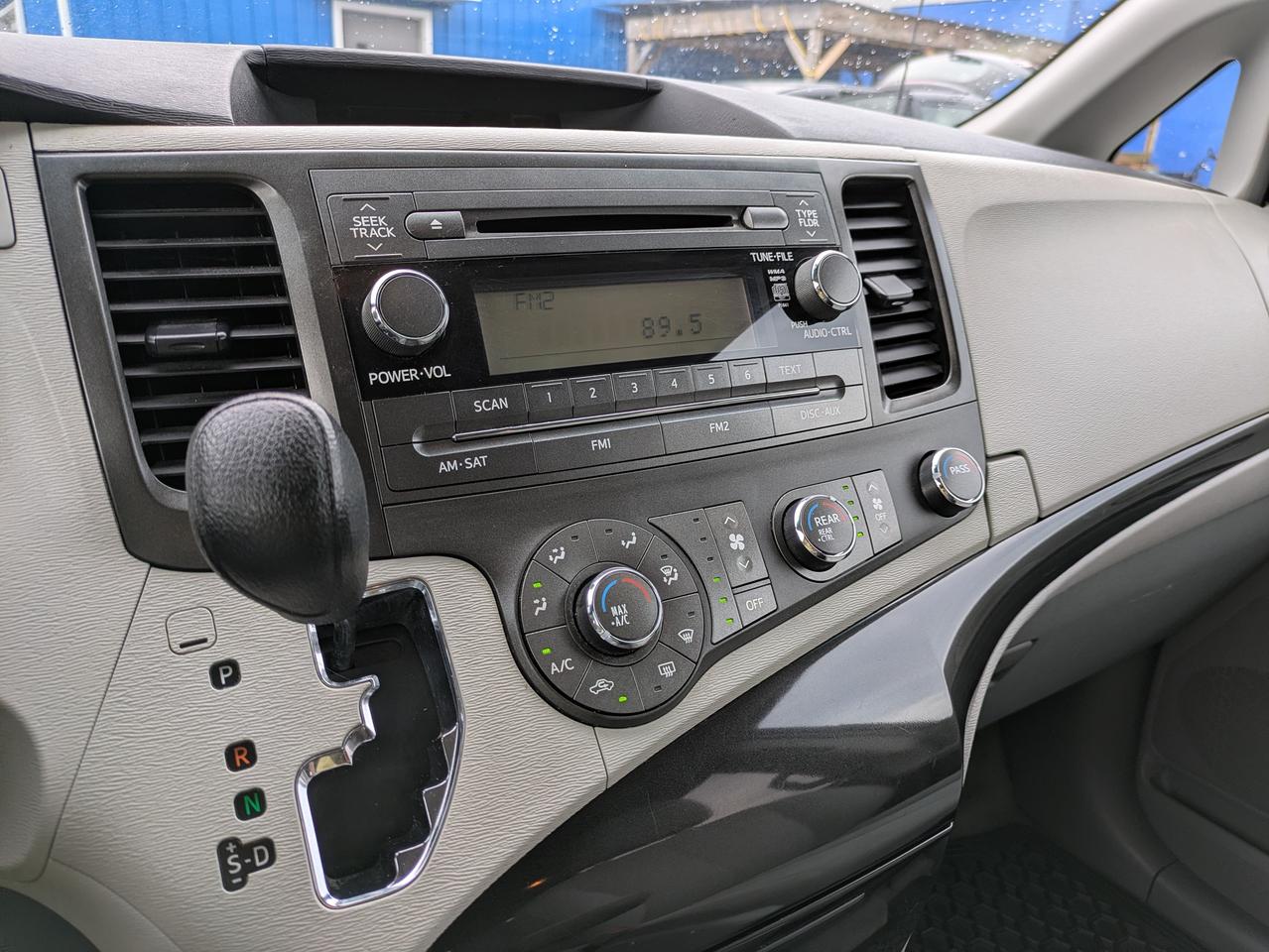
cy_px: 476
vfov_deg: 54.9
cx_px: 634
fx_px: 917
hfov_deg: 69.4
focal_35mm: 25
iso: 39
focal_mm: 5.43
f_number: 1.89
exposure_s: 1/109
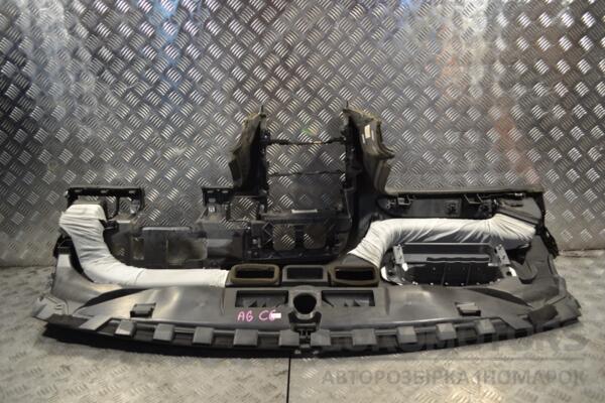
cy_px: 202
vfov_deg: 43.6
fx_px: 504
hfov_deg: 61.9
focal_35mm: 30
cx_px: 302
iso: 100
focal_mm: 20
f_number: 3.8
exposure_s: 1/30
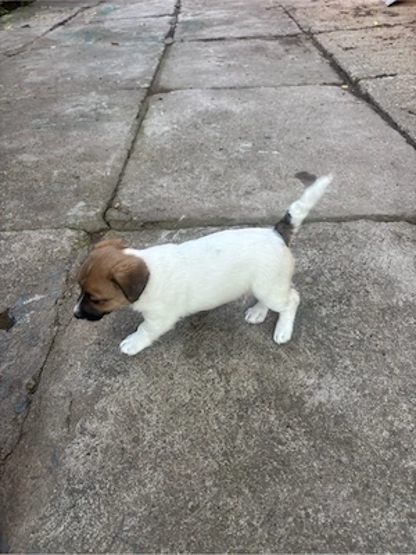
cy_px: 278
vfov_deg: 67.3
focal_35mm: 26
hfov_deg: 53.1
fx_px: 417
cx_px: 208
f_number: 1.6
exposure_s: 1/203
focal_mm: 5.96
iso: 40
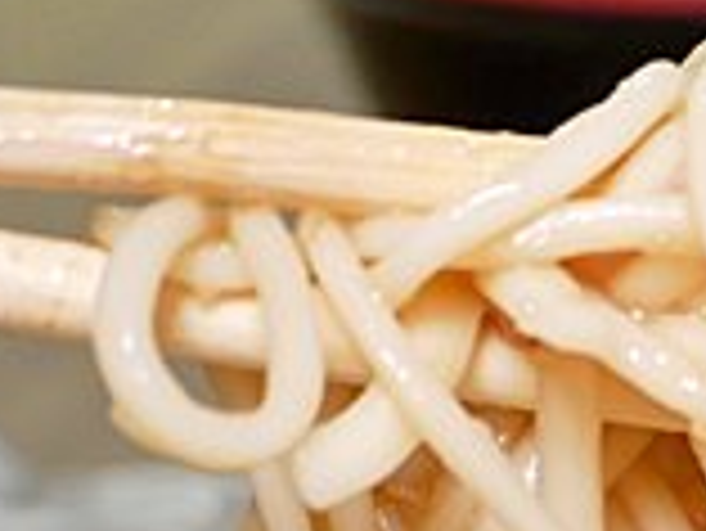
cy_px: 866
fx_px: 3633
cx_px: 1210
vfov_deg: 8.1
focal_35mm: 178
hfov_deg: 10.5
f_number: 2.5
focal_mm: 14
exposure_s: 1/60
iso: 250
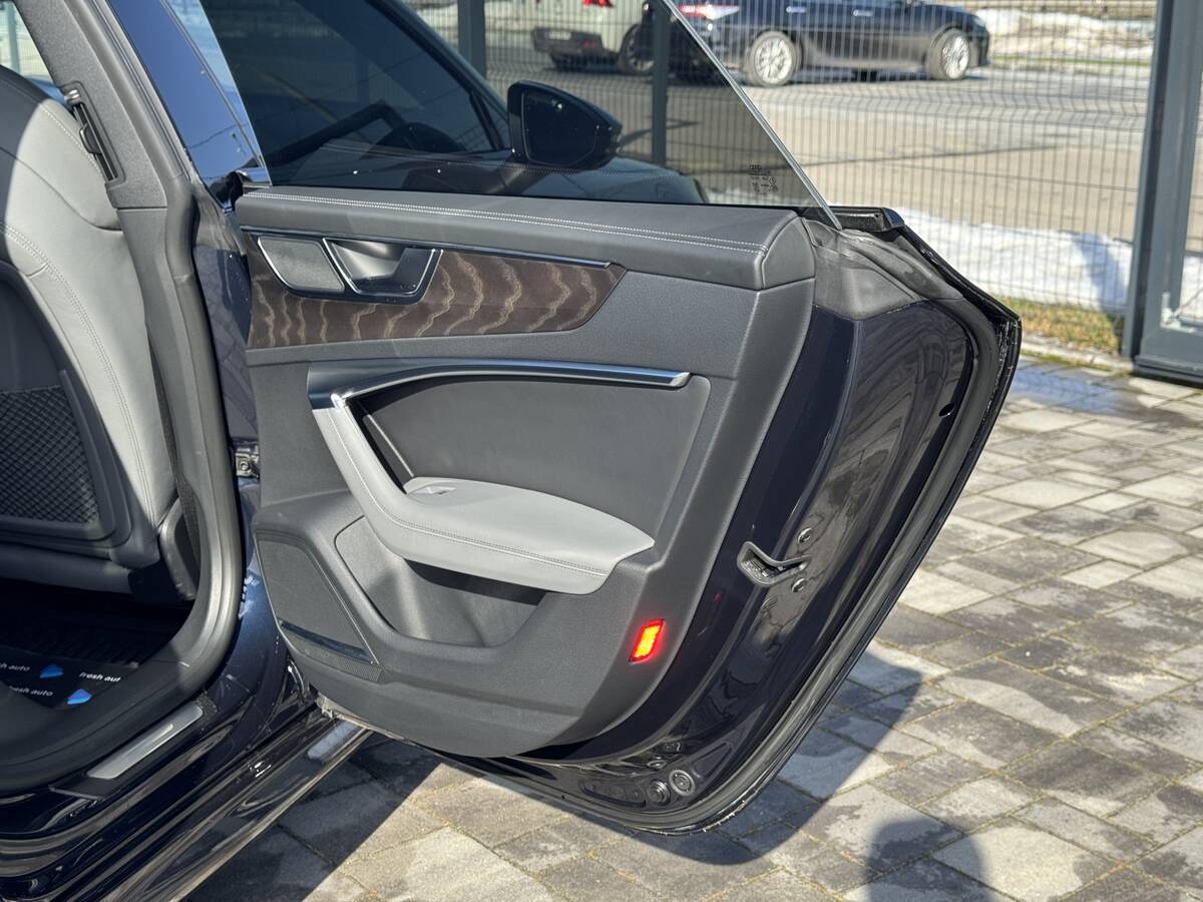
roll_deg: +0.6
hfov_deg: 39.7
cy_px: 451
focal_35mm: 48
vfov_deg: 30.3
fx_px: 1668
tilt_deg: -14.7
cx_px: 602
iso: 64
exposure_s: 1/1312
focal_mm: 6.76
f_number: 1.78
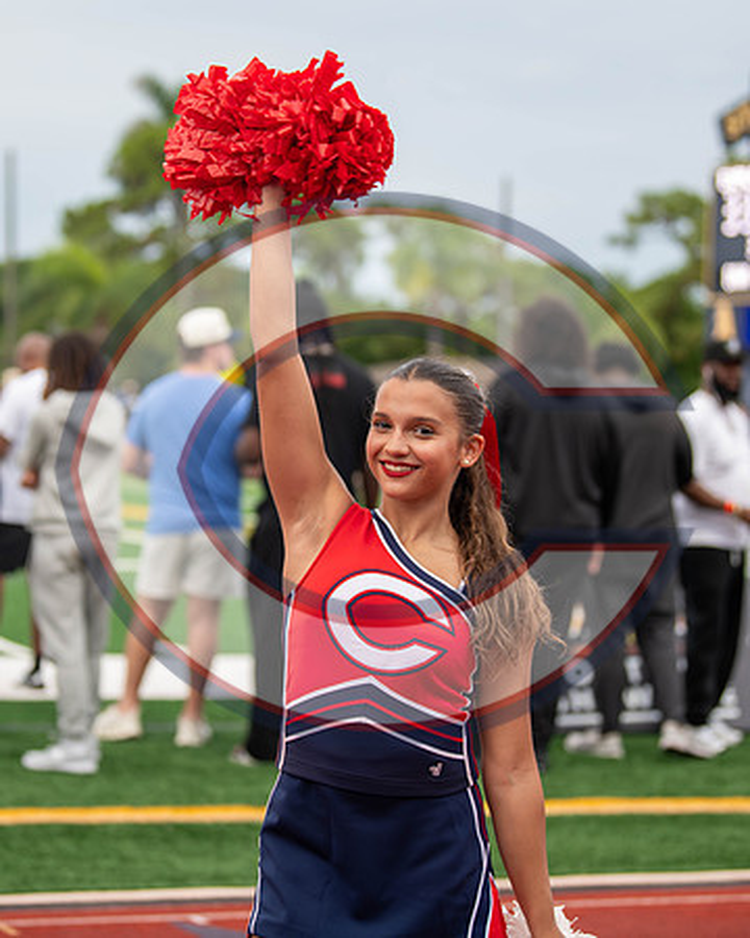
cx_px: 318
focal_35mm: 119
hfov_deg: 13.0
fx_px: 3298
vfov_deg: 16.2
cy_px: 455
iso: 1000
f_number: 2.8
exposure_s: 1/1000
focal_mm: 82
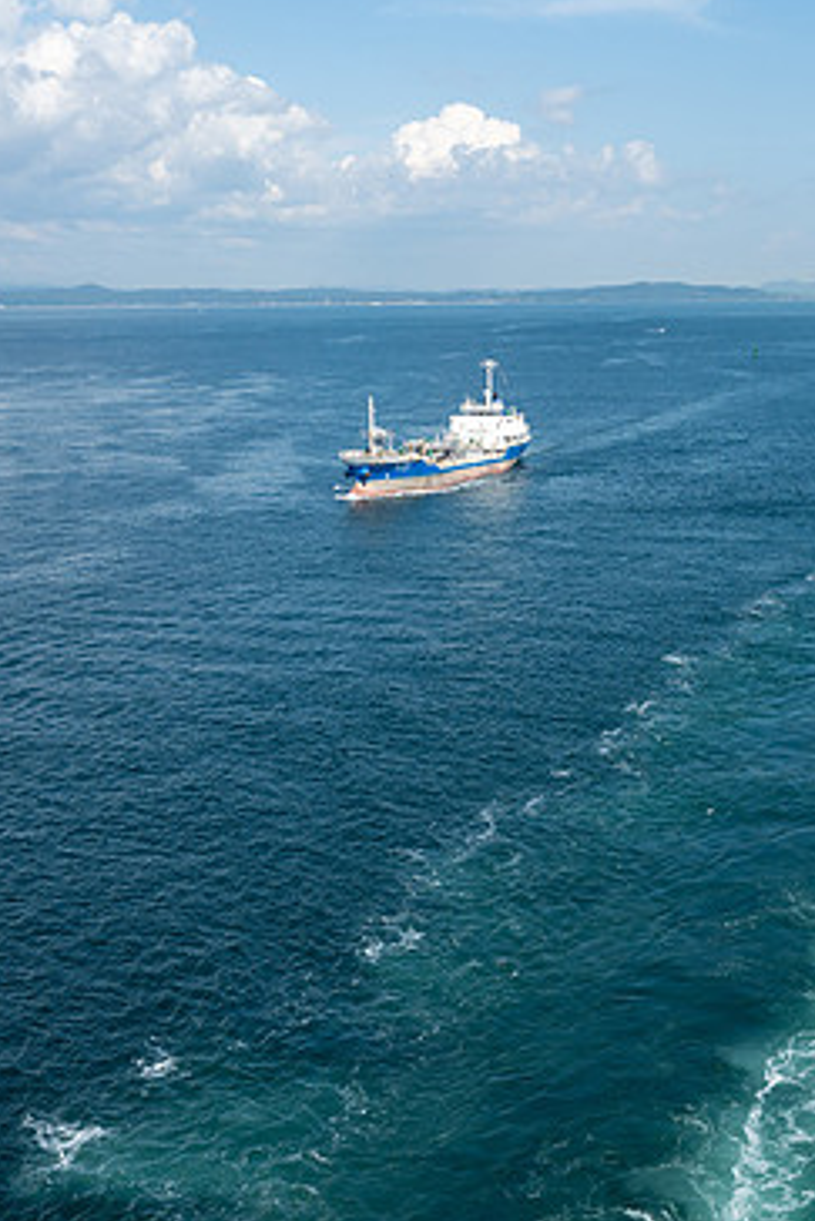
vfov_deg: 37.3
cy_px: 480
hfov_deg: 24.7
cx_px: 757
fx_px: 1798
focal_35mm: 53
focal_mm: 24
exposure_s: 1/500
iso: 140
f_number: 8
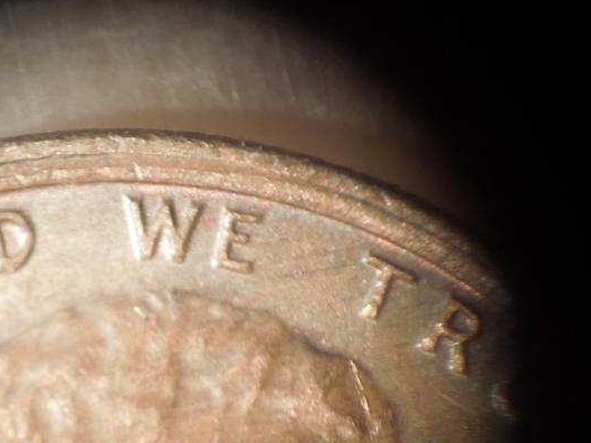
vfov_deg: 53.1
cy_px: 226
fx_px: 444
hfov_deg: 67.3
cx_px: 285
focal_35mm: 26
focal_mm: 4.5
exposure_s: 1/30
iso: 160
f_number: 3.3
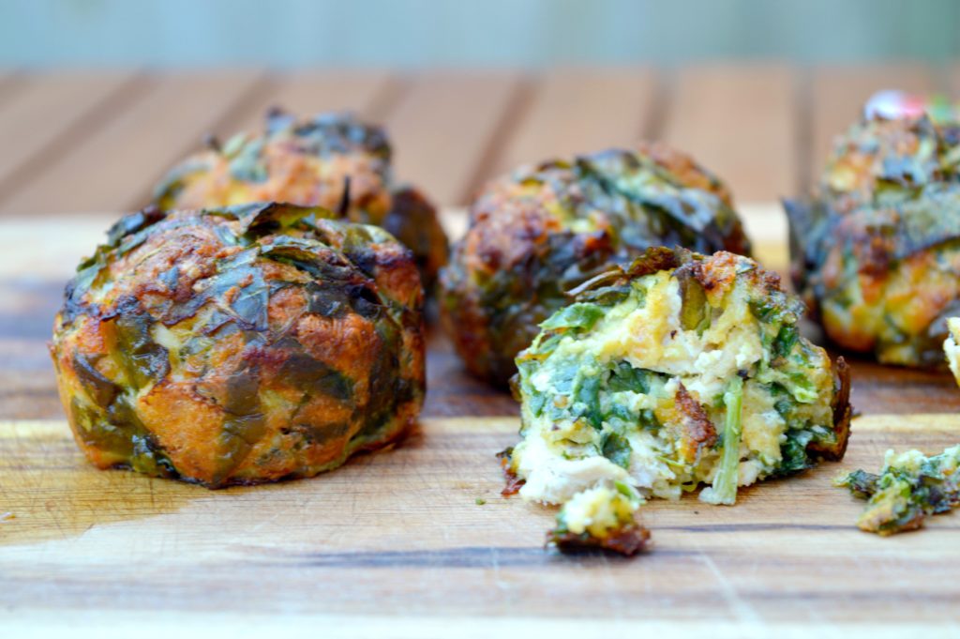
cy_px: 320
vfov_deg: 16.5
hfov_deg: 24.6
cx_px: 480
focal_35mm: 82
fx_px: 2198
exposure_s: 1/15
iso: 100
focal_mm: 55
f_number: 5.6
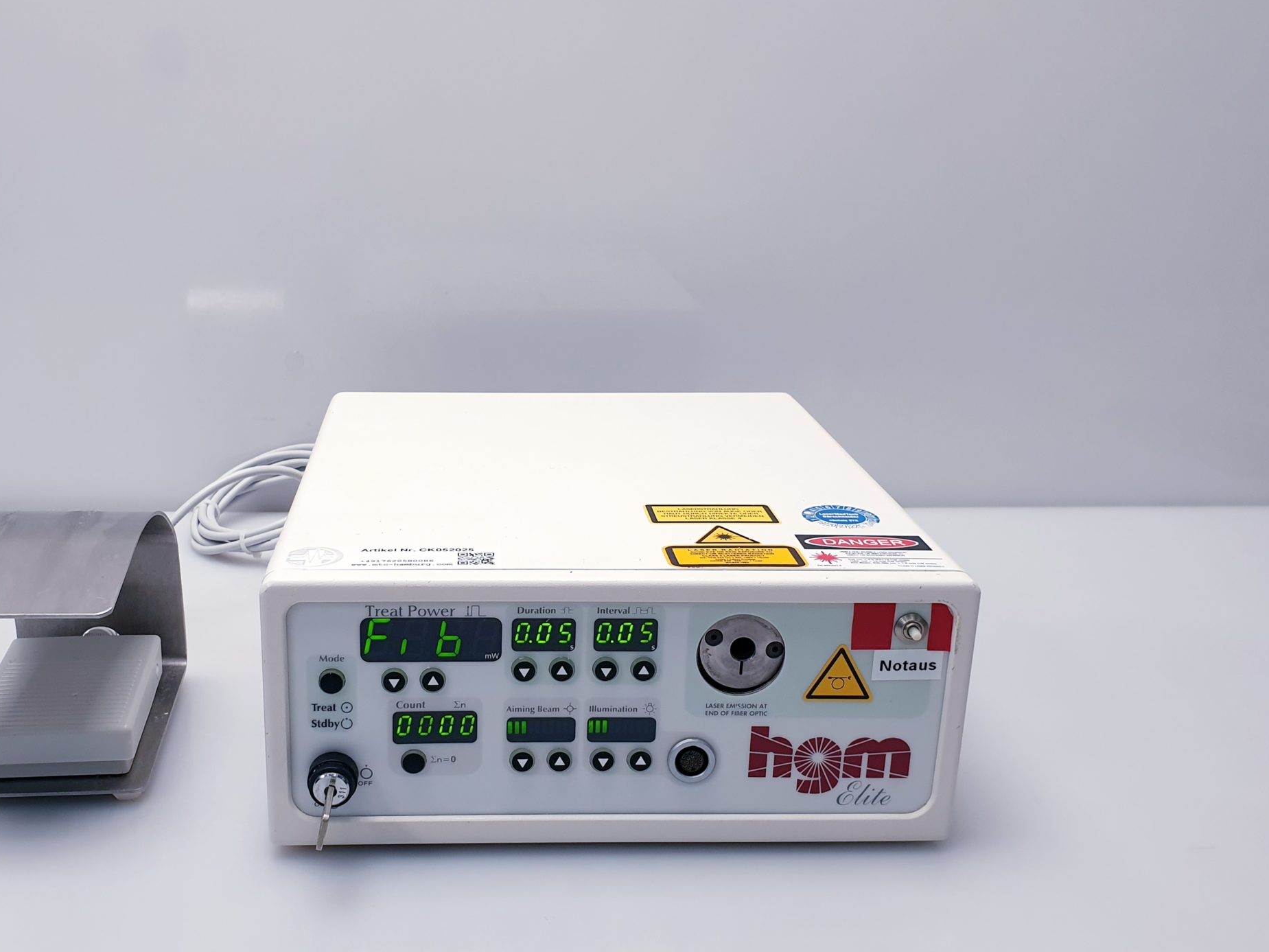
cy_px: 546
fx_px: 1320
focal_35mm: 36
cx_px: 518
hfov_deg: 51.1
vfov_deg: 39.6
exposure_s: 1/100
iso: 80
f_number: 2.4
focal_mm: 4.3
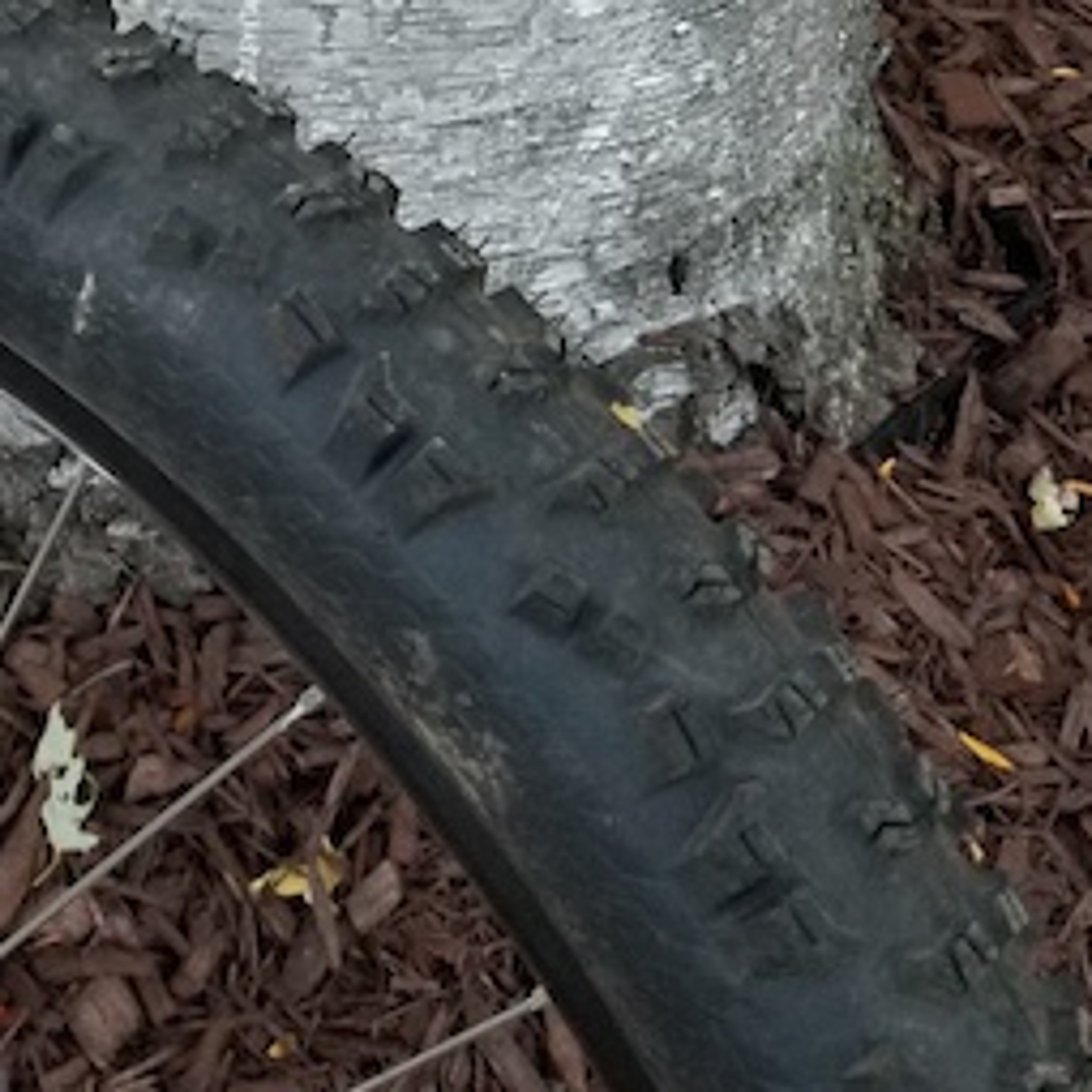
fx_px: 2570
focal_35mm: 72
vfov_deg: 23.9
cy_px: 394
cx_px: -223
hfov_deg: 22.1
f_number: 1.7
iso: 200
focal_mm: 4.25
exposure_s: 1/50
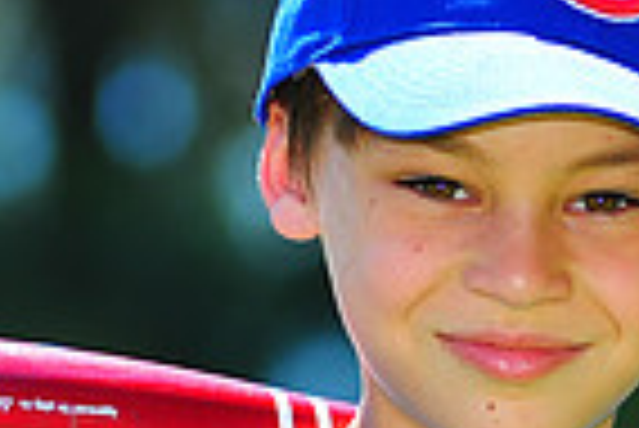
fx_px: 13059
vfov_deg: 1.9
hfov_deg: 2.8
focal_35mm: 735
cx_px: 544
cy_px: 491
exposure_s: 1/400
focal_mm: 180
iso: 200
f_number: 5
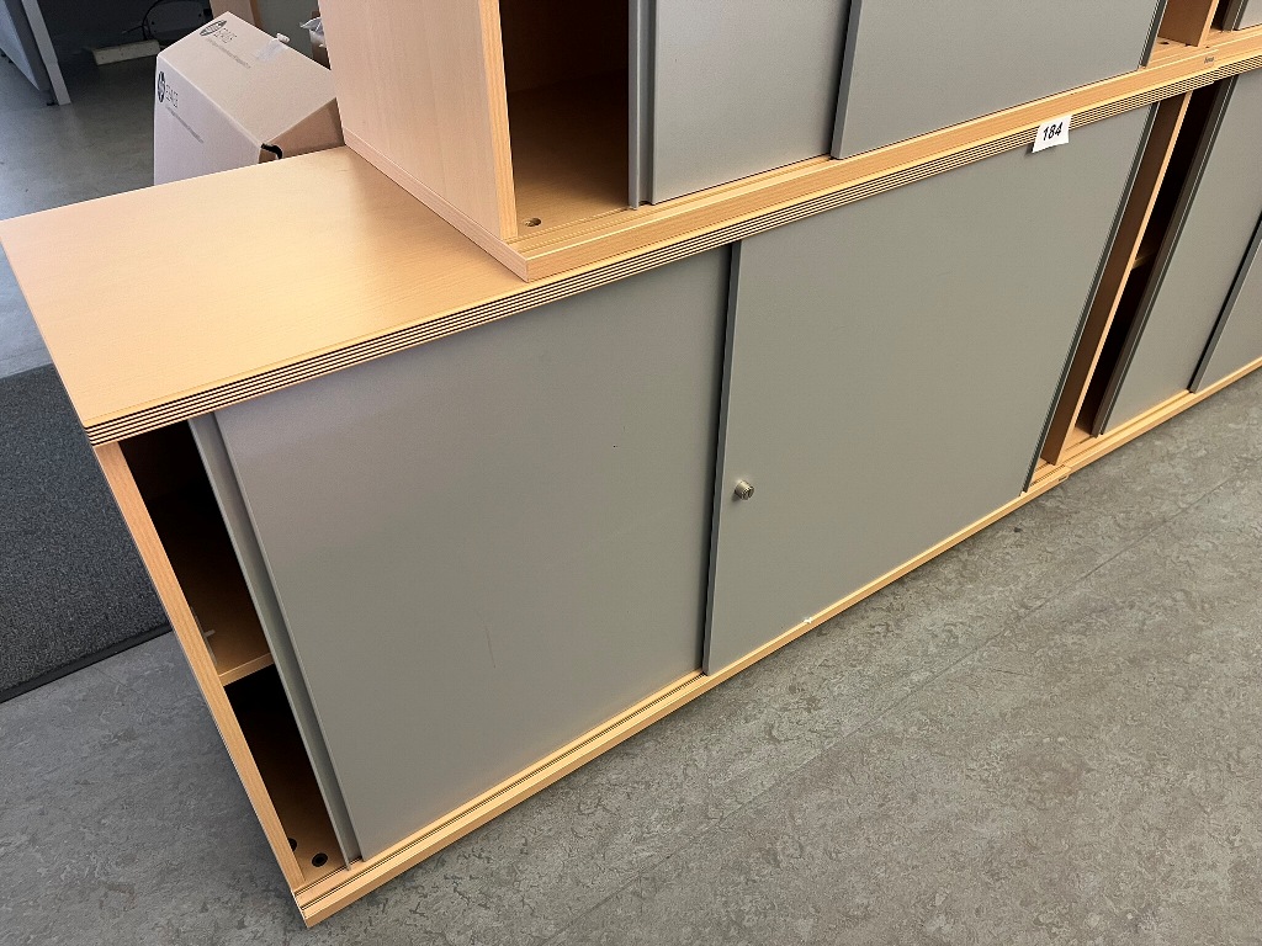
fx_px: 948
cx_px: 631
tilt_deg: -40.3
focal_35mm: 26
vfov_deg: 53.1
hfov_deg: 67.3
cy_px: 473
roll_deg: -0.2
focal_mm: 5.1
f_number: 1.6
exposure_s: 1/58
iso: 200
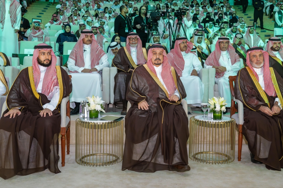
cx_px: 149
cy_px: 95
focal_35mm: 37
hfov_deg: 52.4
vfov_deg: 36.3
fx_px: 287
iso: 3200
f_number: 5
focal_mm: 32.5
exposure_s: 1/200
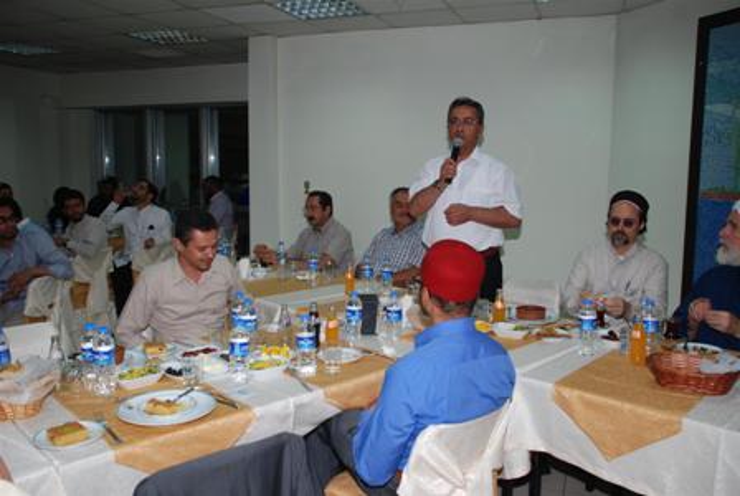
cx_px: 370
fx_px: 617
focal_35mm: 30
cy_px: 248
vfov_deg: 43.7
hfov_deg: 61.9
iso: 125
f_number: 4.5
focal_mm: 20
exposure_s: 1/60
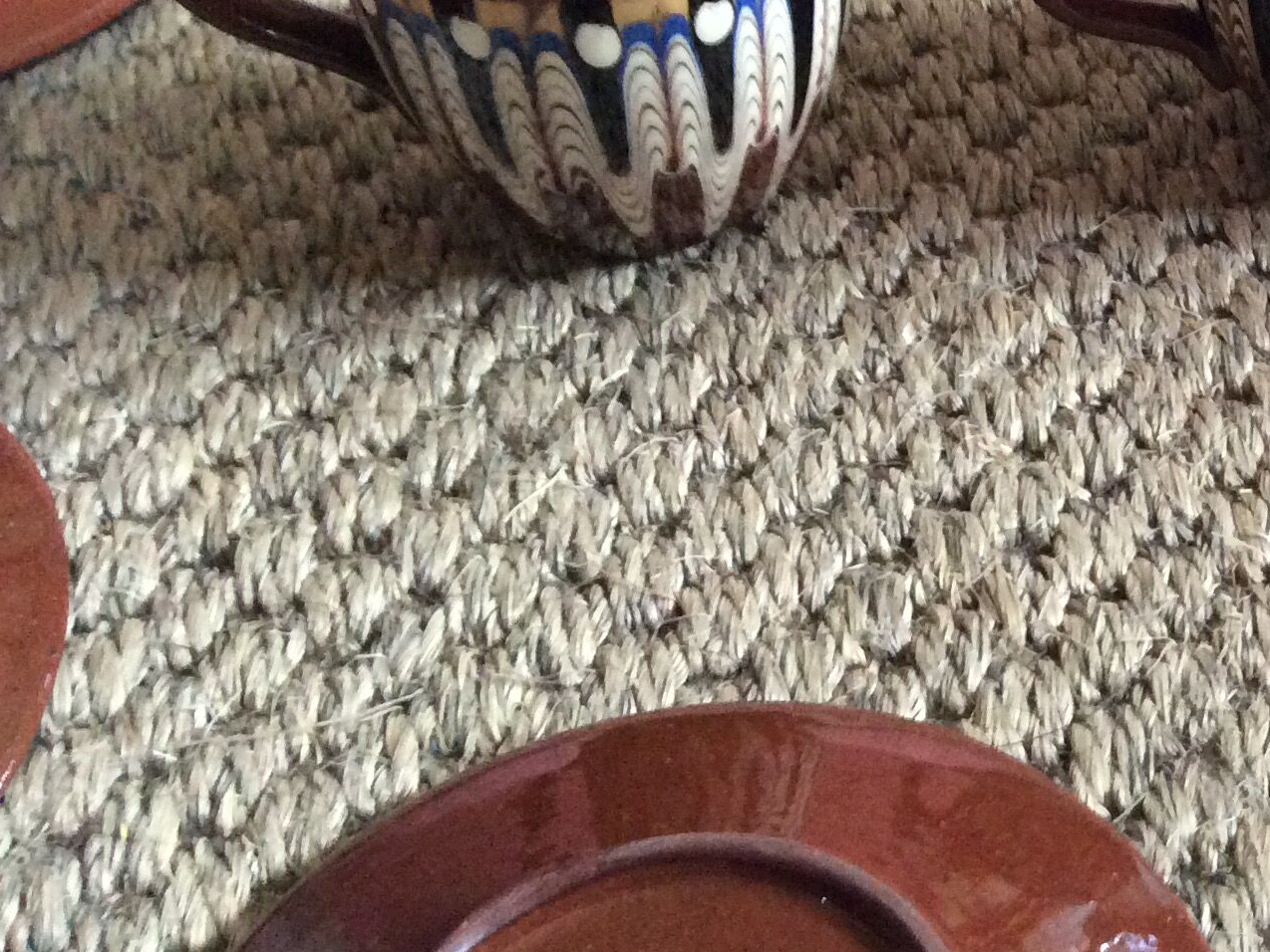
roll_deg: +0.5
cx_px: 1264
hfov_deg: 28.1
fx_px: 2385
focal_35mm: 65
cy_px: 231
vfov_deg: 22.4
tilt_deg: -44.0
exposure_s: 1/24
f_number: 2.4
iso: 250
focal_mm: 3.3
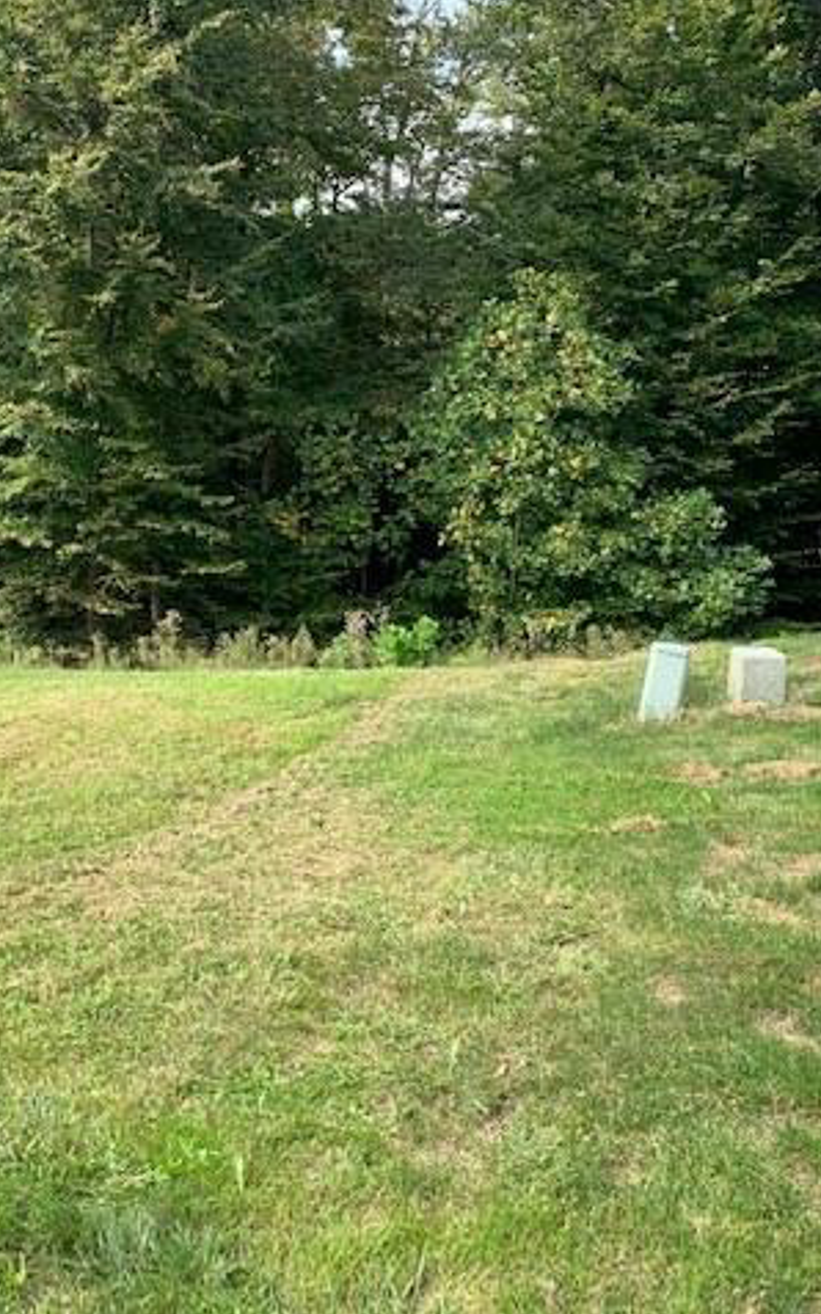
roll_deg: -1.3
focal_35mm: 37
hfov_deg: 33.4
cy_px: 656
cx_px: 160
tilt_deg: -9.3
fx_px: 1325
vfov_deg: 52.8
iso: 25
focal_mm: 4.25
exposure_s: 1/537
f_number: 1.8
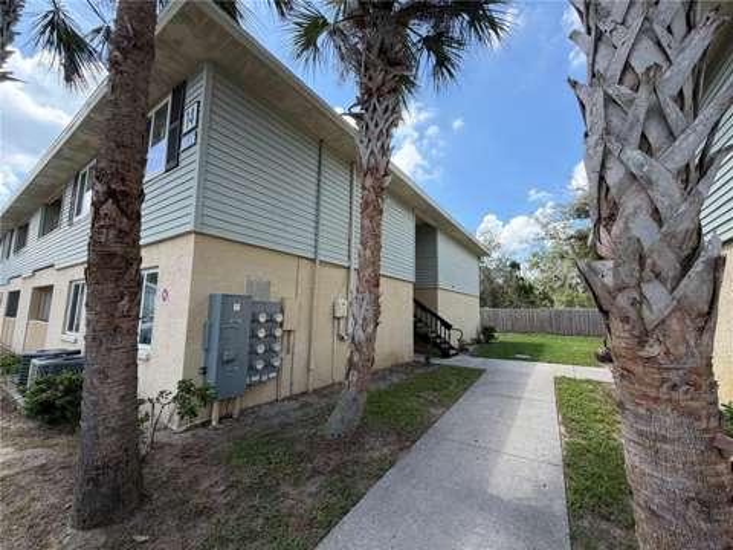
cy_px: 275
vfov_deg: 85.7
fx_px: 296
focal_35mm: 14
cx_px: 366
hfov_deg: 102.1
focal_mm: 2.22
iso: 40
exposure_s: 1/554
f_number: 2.2
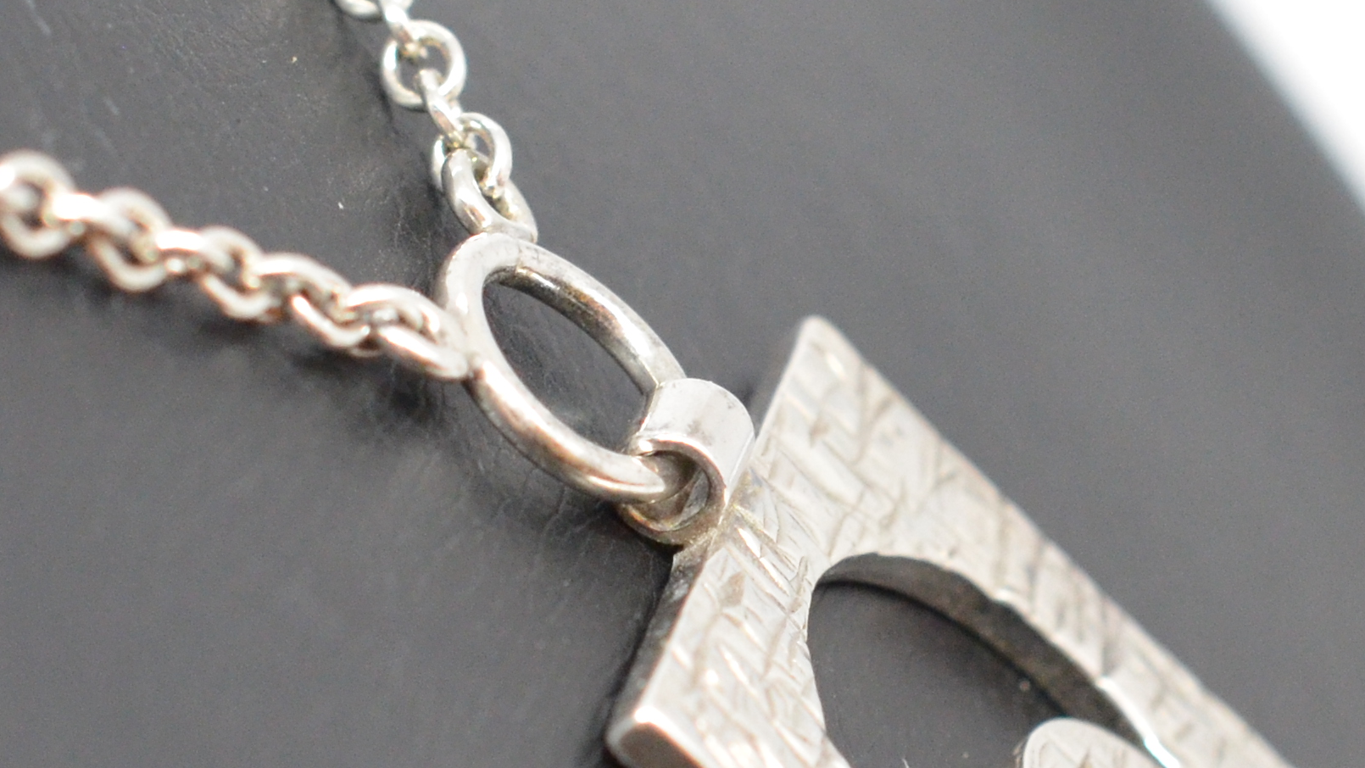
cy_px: 563
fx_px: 6950
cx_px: 904
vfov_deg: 6.3
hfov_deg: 11.2
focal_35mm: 192
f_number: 6.3
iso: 2000
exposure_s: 1/160
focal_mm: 40
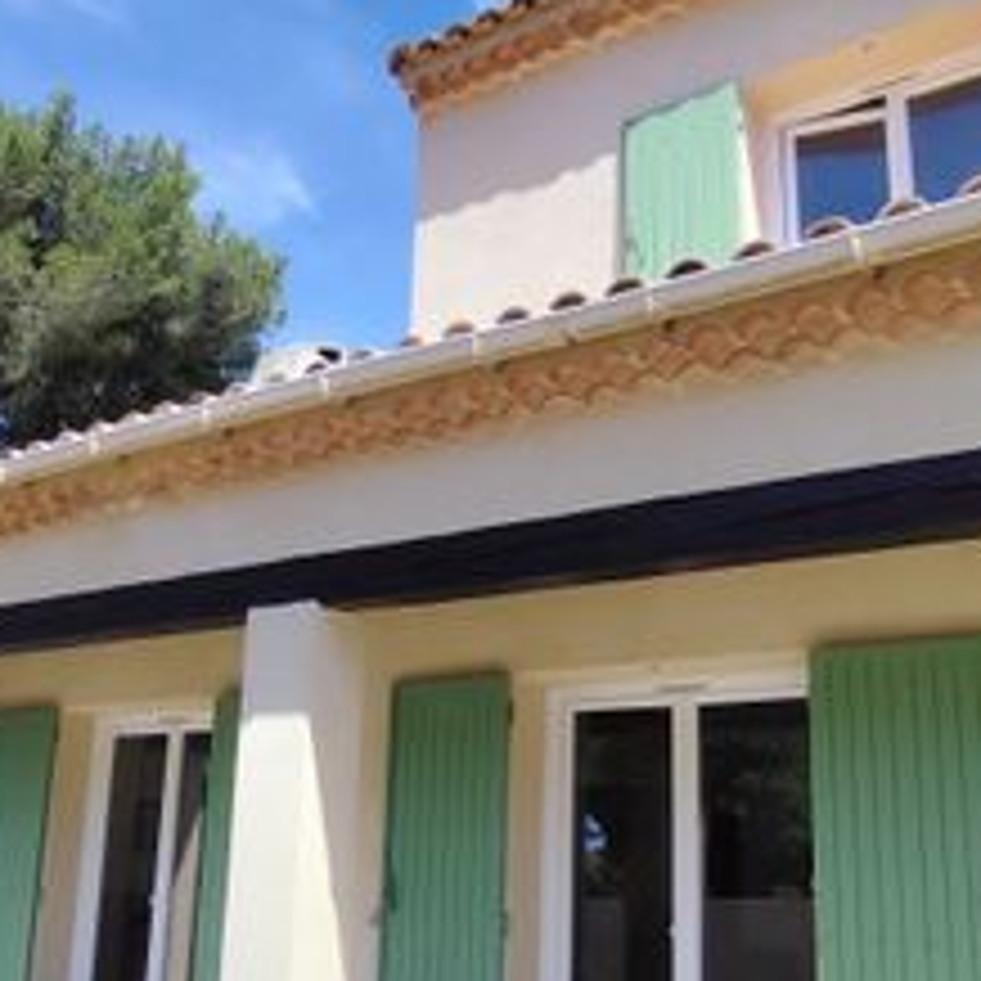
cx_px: 382
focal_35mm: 39
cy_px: 569
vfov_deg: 42.7
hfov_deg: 42.6
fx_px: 1250
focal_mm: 1.65
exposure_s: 1/1827
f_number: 2.2
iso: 50
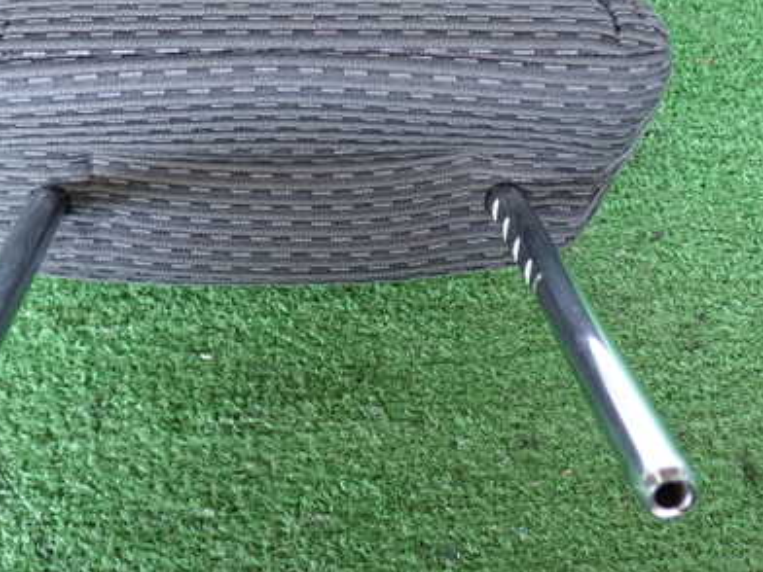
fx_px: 1080
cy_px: 187
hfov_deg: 38.6
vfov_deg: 29.5
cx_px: 272
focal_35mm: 49
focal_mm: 5.79
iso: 250
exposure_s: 1/30
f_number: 2.4
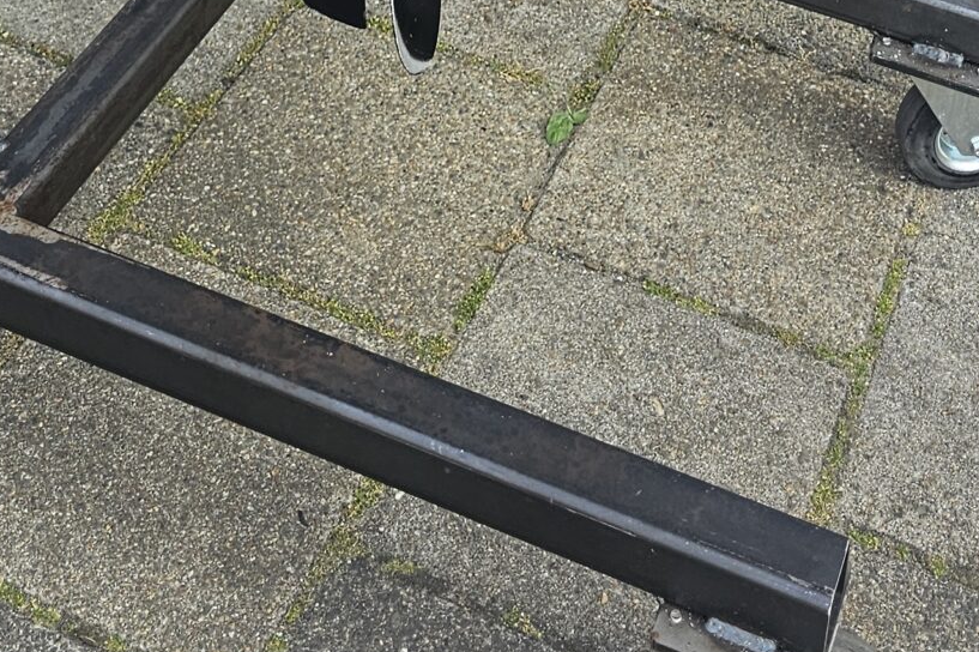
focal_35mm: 75
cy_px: -735
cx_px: 528
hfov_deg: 27.0
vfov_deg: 14.4
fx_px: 2039
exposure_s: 1/213
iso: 20
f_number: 1.7
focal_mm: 6.3
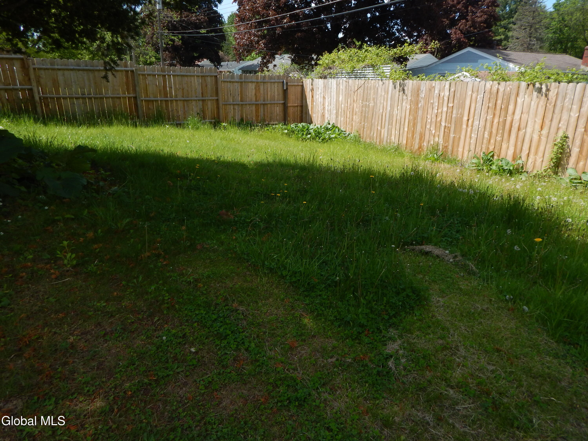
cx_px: 294
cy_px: 220
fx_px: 374
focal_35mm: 22
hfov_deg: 76.4
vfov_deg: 61.1
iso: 125
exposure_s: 1/1250
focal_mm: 4
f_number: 3
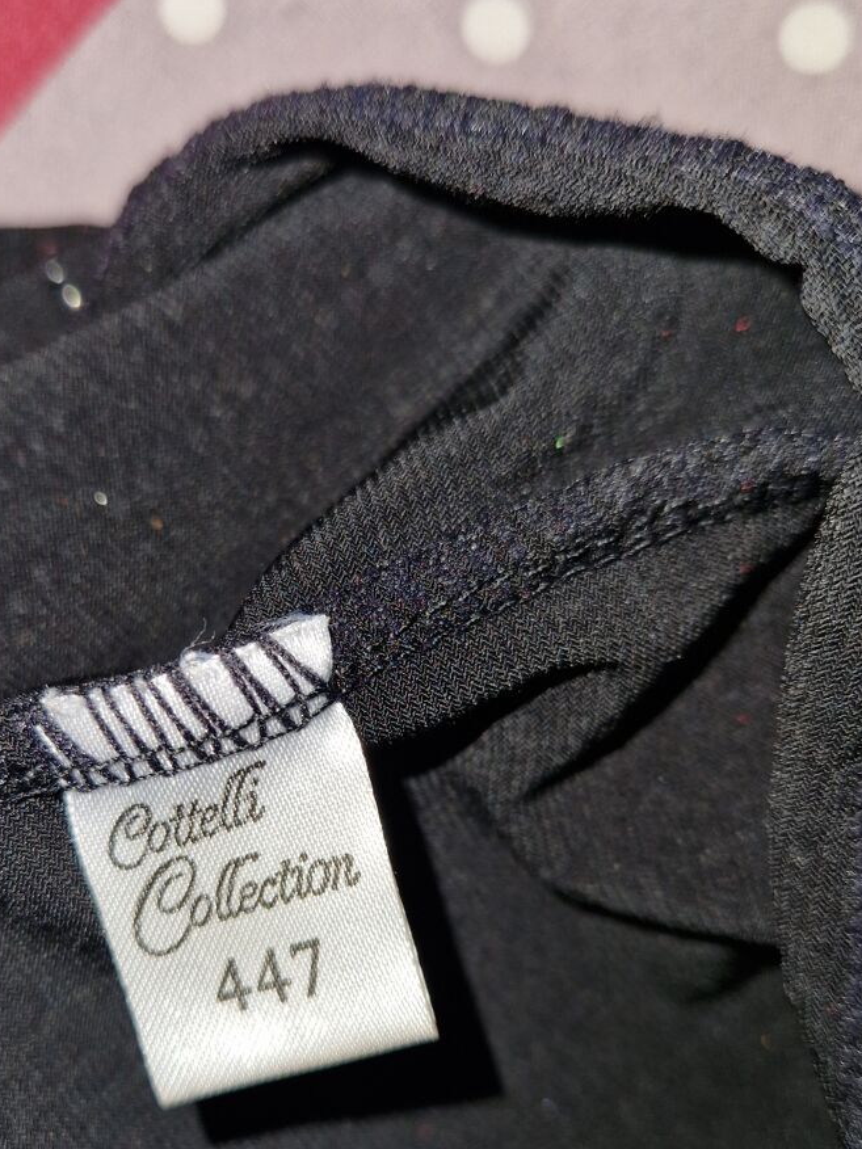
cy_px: 722
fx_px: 1162
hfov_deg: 40.4
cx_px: 325
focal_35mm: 35
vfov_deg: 52.0
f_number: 1.8
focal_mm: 5.4
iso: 160
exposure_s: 1/100
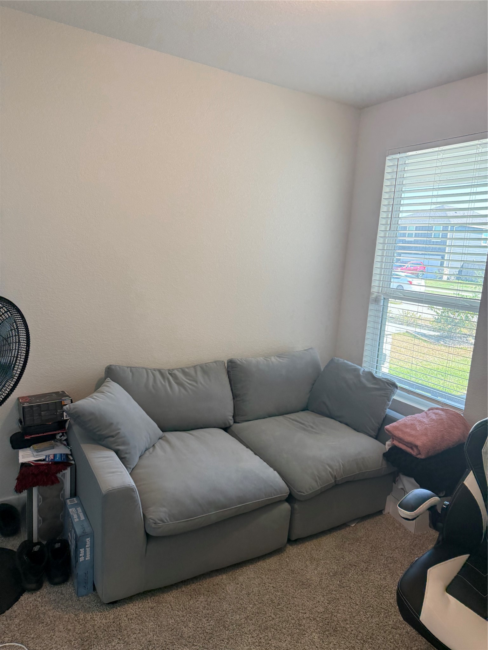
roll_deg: -4.7
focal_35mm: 24
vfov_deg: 71.6
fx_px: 451
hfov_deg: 56.8
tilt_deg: -9.2
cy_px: 325
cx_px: 244
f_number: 1.78
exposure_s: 1/156
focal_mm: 6.76
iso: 200
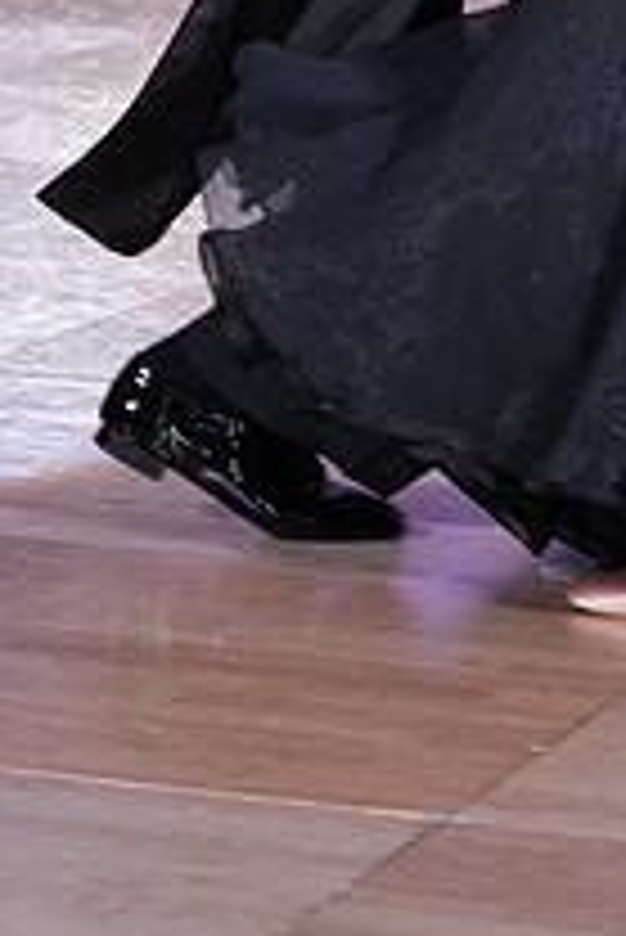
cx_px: 790
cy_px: -302
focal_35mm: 245
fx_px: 6379
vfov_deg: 8.3
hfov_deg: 5.6
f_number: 5
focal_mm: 88
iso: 2500
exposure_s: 1/250
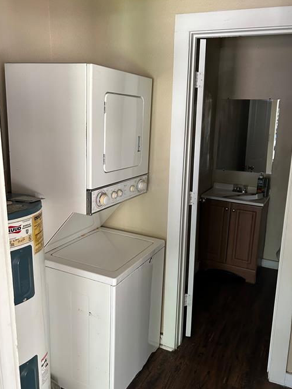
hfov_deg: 46.7
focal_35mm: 30
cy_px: 193
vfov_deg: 60.0
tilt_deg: -13.0
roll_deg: -0.8
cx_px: 162
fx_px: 338
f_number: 1.5
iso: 200
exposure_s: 1/60
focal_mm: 5.7
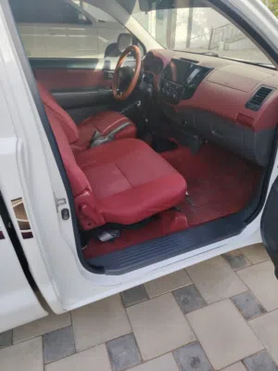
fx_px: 257
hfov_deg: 56.8
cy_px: 186
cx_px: 139
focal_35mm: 24
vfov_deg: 71.6
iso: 100
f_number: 1.75
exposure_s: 1/162
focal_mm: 5.25
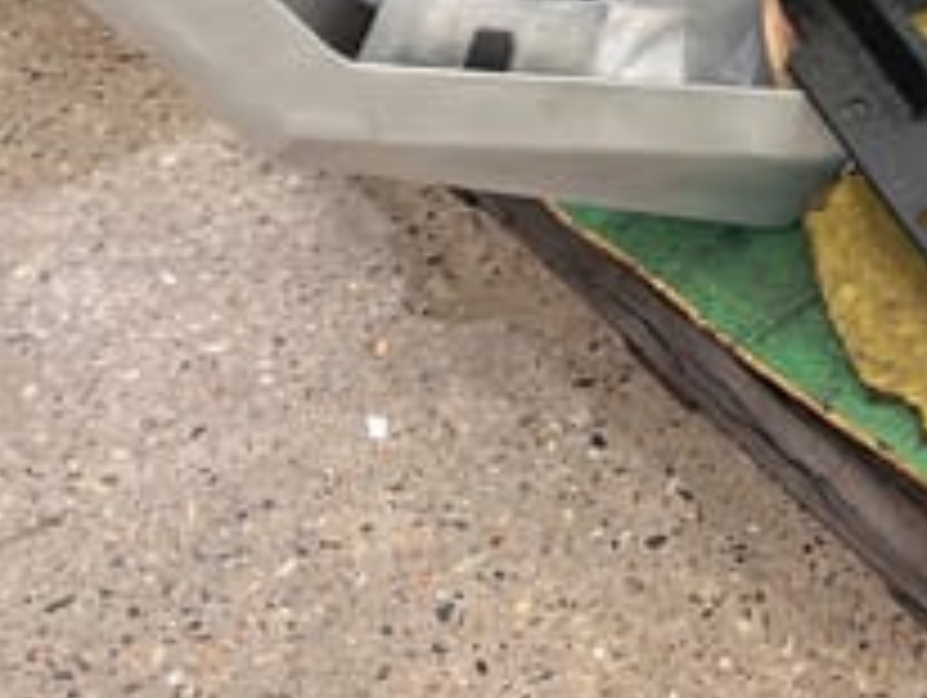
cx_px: 868
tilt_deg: -34.1
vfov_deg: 21.9
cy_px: -97
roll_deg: -0.3
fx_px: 1689
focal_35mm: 63
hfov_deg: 29.2
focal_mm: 5.1
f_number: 1.6
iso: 80
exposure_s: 1/121
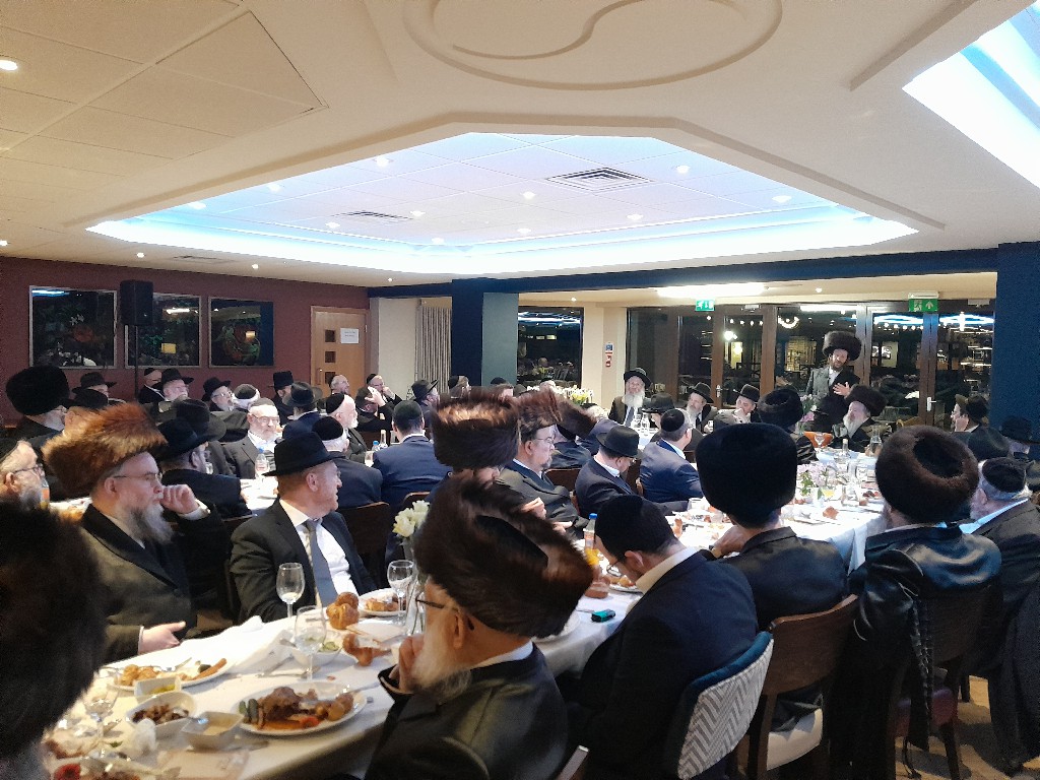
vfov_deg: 53.1
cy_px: 390
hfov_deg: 67.3
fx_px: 781
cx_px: 520
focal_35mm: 26
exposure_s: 1/25
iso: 640
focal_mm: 3.98
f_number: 1.8
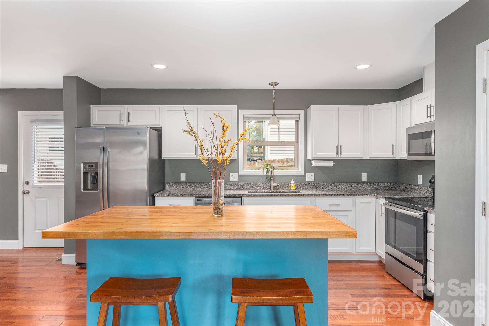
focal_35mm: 22
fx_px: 299
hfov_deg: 78.6
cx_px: 244
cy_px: 163
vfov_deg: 57.3
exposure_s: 1/100
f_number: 8
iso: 320
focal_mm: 22
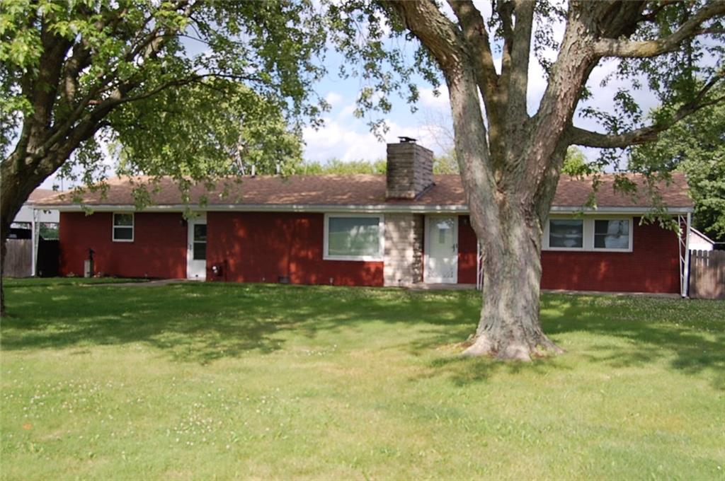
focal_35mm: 42
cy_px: 240
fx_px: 845
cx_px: 362
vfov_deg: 31.8
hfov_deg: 46.5
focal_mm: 28
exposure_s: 1/250
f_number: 8
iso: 200
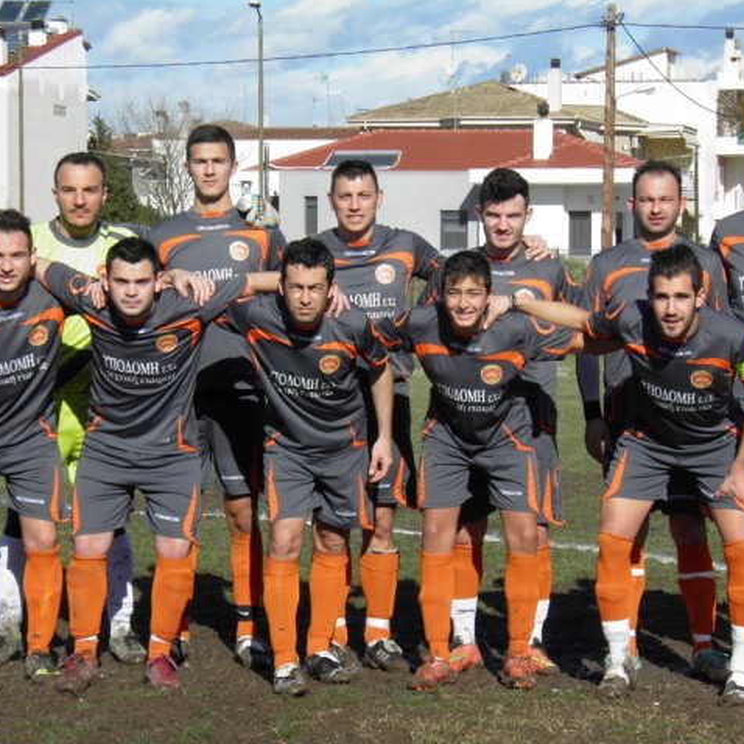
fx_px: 2967
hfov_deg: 14.3
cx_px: 378
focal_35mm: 122
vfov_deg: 14.3
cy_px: 382
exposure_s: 1/400
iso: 50
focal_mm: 17.1
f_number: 5.6
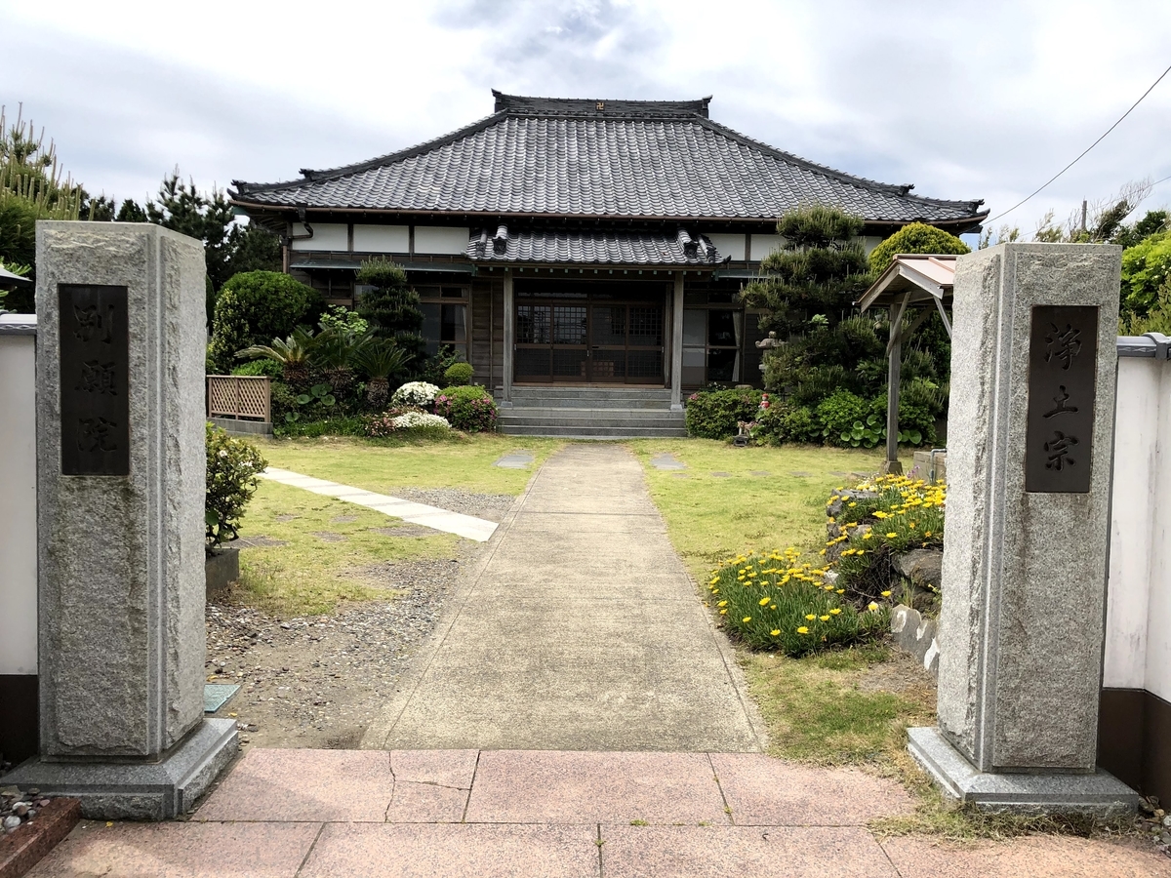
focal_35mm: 28
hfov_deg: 63.4
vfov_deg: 49.7
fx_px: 947
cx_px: 586
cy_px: 439
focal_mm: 4
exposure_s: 1/1656
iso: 20
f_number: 1.8
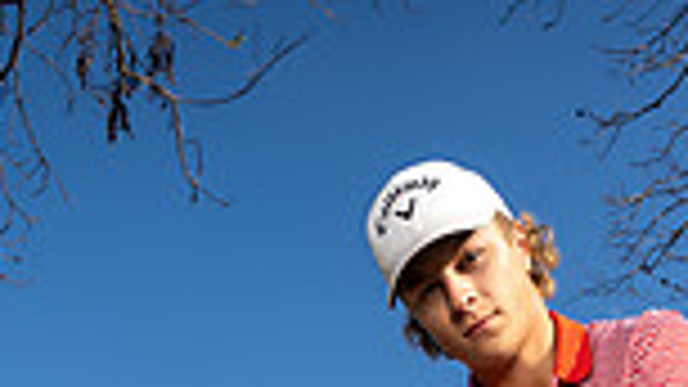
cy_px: 972
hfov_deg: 25.4
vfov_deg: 11.6
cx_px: 472
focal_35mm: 83
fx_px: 1514
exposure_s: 1/250
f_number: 8
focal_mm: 27
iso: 80
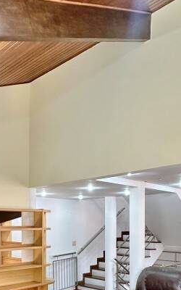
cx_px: 54
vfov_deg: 49.0
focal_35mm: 38
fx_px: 300
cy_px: 226
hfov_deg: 33.2
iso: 320
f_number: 2.2
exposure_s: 1/120
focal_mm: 2.22
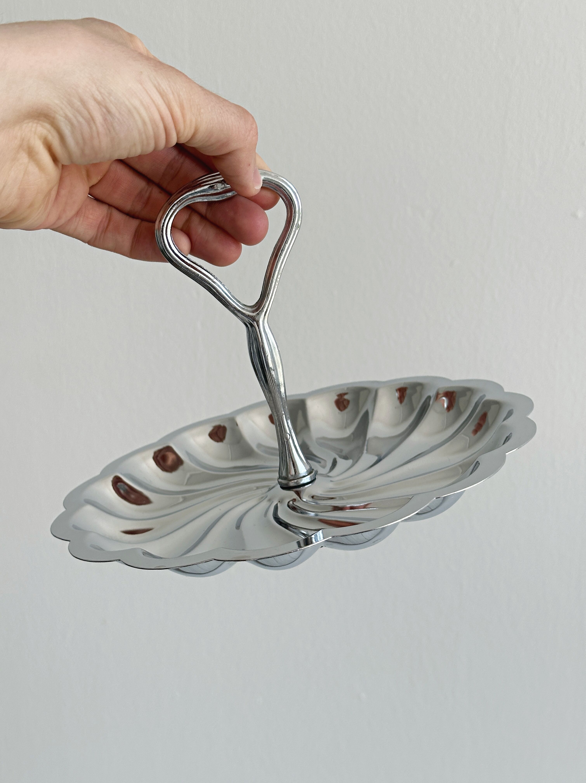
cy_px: 392
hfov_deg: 30.2
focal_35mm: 48
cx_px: 293
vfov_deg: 39.7
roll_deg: +0.3
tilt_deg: -9.9
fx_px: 1085
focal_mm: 6.86
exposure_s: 1/437
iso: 64
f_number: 1.78
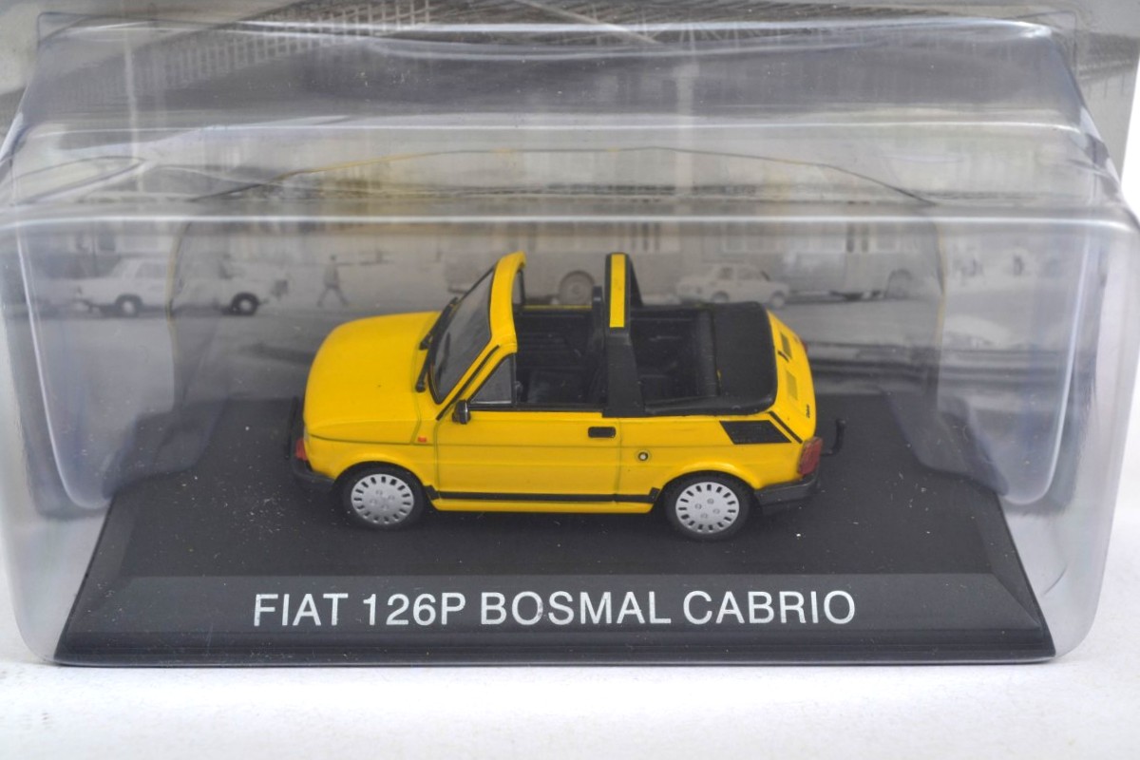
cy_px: 380
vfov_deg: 22.6
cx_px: 570
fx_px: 1900
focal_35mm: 60
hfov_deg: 33.4
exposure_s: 1/125
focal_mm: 40
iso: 360
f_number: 8
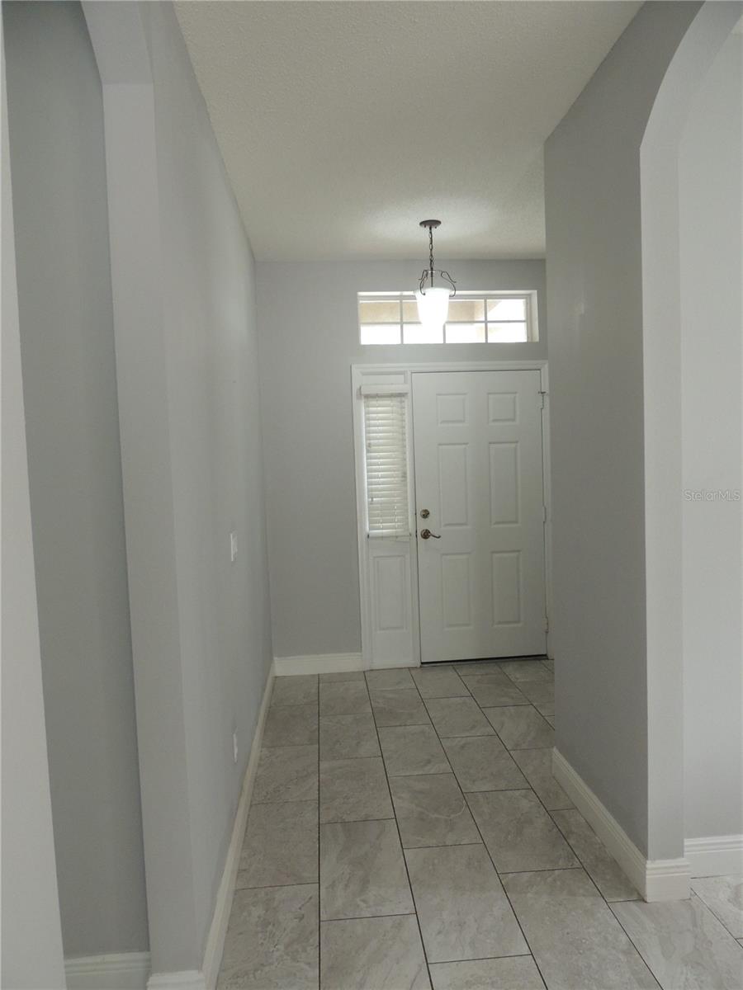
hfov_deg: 56.8
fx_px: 687
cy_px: 495
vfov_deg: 71.6
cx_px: 372
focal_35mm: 24
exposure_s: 1/25
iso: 400
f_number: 3
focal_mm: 4.3
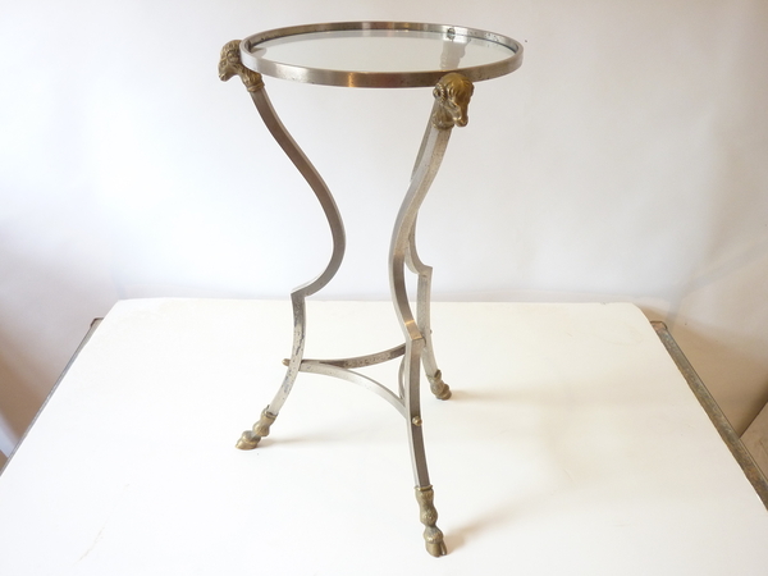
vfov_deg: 40.7
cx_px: 384
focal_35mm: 35
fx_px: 777
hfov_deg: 52.6
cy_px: 288
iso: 250
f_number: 3.5
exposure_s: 1/30
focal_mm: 5.7
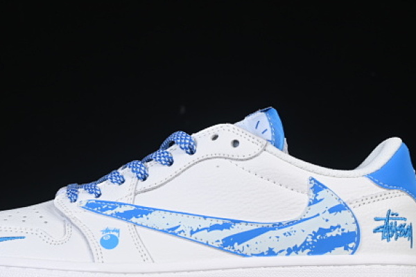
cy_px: 155
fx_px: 1560
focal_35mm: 135
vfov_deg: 10.2
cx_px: 183
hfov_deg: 15.2
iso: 160
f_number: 8
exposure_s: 1/80
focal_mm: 50
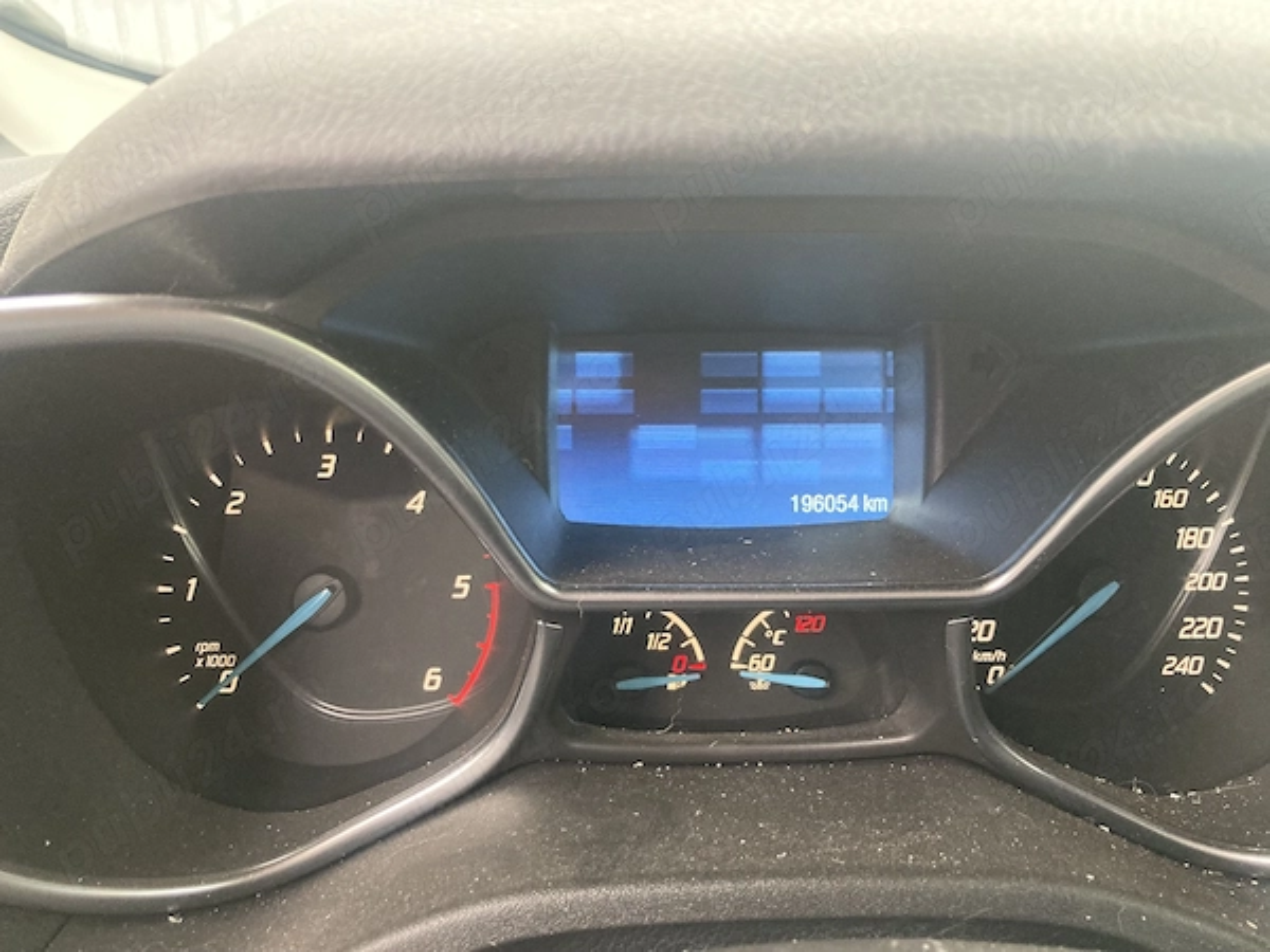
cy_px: 476
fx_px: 1027
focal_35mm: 28
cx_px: 635
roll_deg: +0.1
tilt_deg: -20.6
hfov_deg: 63.4
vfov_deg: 49.7
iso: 400
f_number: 1.8
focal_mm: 3.99
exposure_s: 1/40
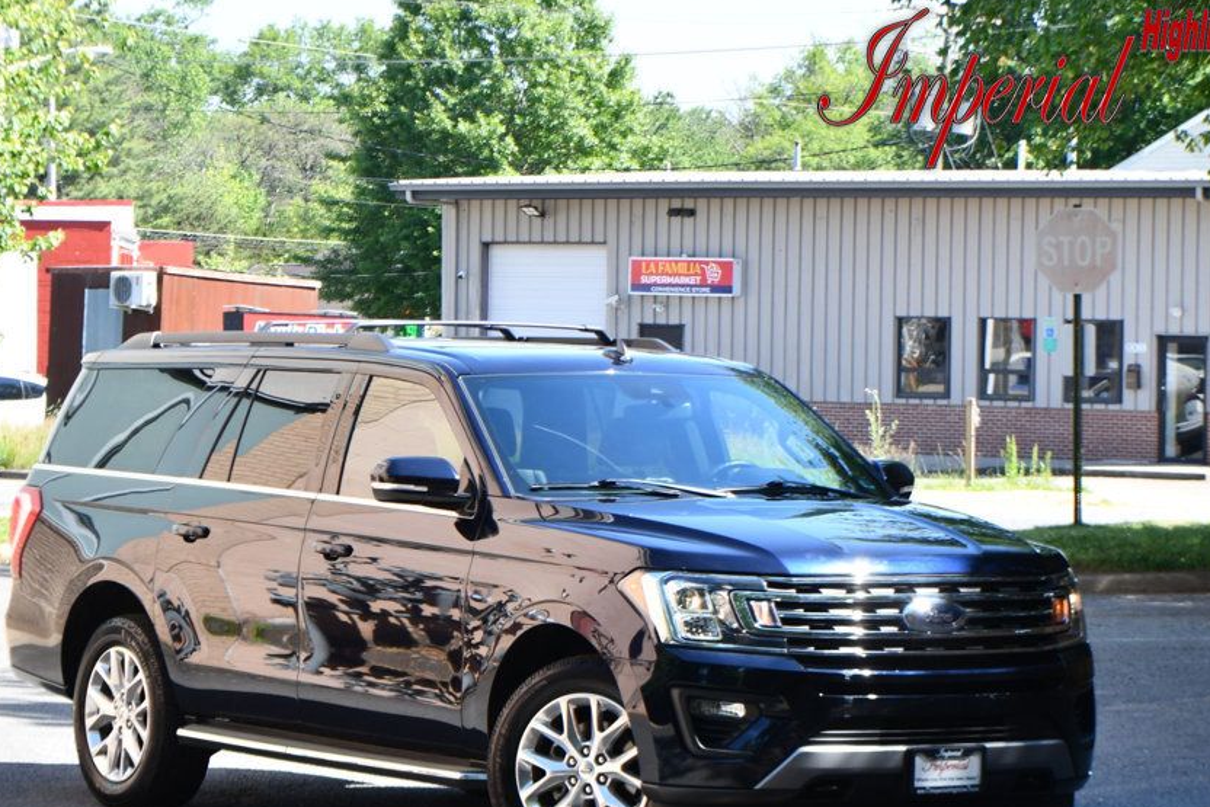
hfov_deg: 14.2
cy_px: 462
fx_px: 4841
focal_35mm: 144
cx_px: 550
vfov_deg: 9.5
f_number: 7.1
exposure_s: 1/250
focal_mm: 78
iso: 200
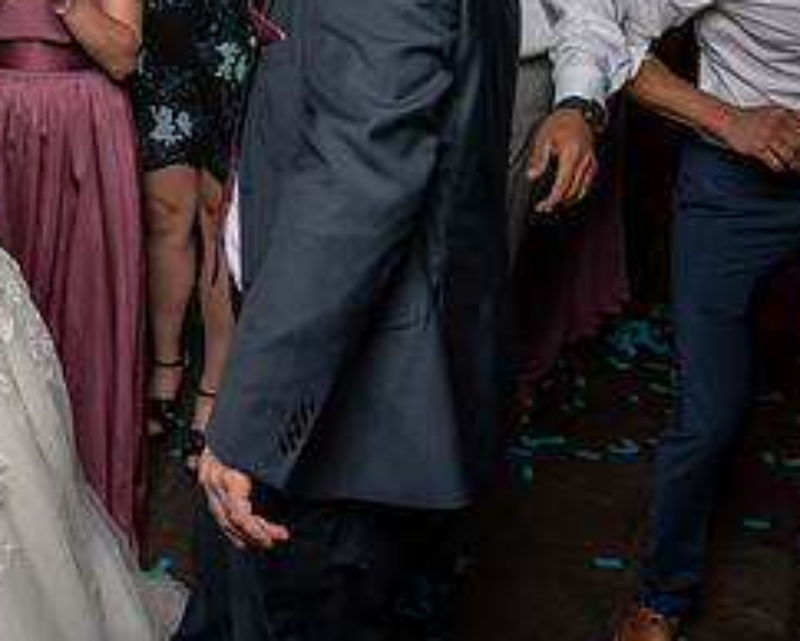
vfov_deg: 27.0
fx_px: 1280
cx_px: 10
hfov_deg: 32.1
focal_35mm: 54
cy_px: 45
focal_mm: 24
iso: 2000
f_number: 5.6
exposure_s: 1/200
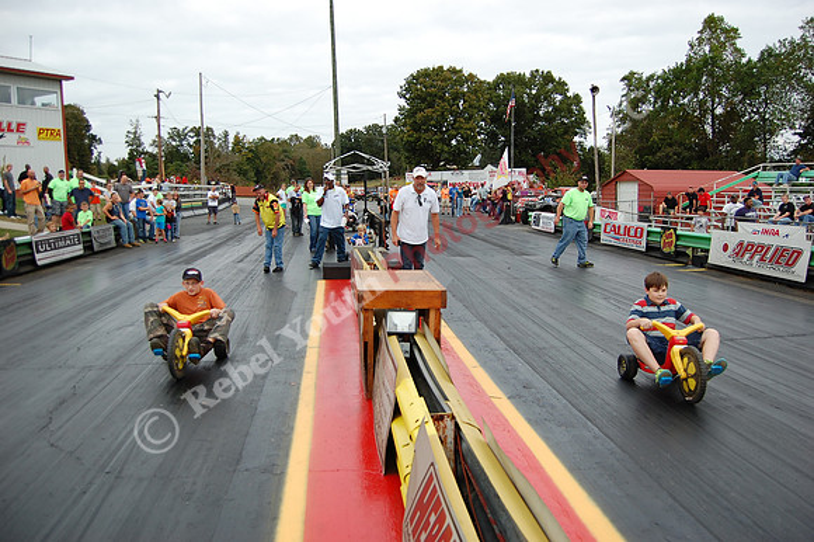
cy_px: 271
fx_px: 610
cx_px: 407
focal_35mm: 27
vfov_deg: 47.9
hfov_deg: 67.4
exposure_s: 1/1000
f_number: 4
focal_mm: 18
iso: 200
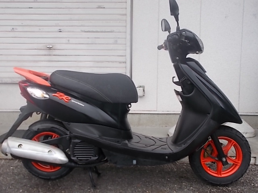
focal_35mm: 39
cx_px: 129
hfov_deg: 47.9
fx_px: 291
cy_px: 96
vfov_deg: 36.8
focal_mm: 6.9
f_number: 3.9
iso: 80
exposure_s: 1/100
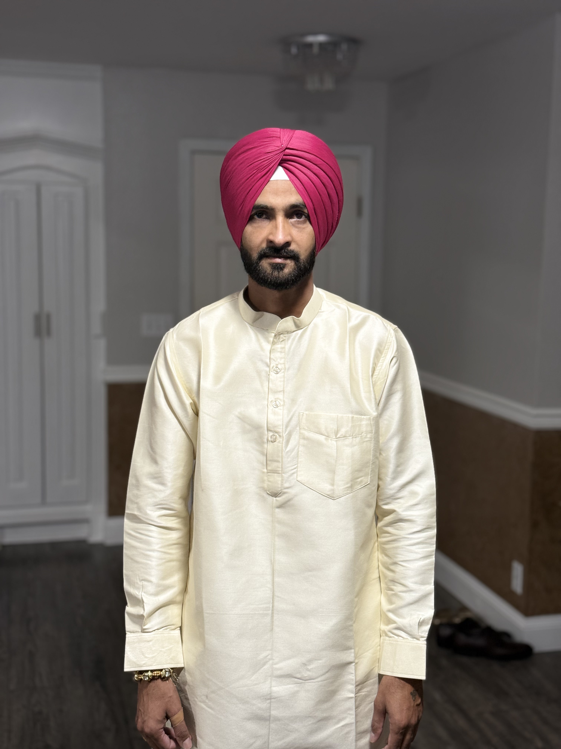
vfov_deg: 39.7
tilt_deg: -7.1
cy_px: 374
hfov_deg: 30.3
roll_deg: -0.8
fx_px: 1037
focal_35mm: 48
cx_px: 280
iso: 200
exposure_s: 1/60
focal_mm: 6.76
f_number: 1.78
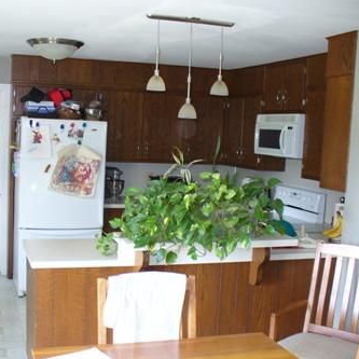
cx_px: 134
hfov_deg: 38.1
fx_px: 516
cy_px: 179
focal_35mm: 44
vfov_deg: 38.3
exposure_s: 1/30
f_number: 2.8
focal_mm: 6.1
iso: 160
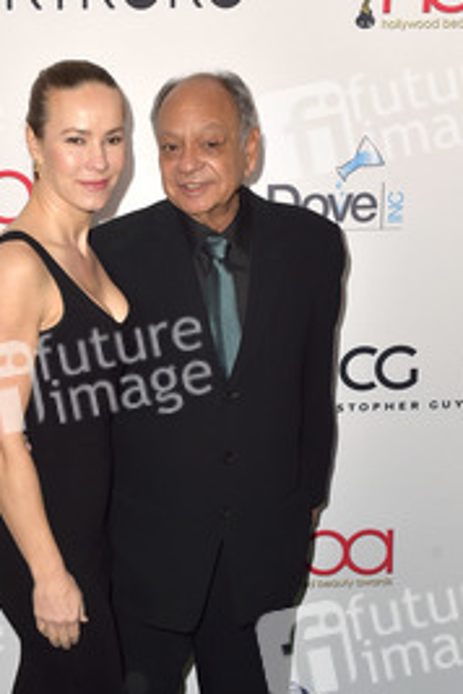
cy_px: 509
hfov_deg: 27.9
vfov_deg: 40.1
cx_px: 155
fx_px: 926
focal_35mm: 48
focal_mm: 32
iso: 400
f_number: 6.3
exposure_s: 1/250
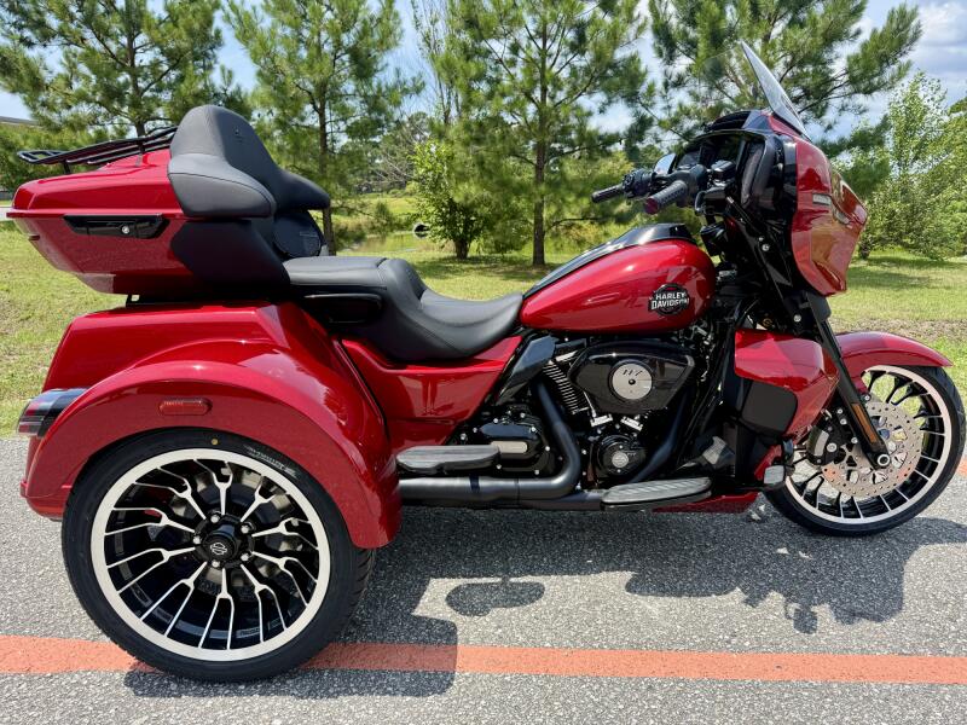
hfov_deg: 71.6
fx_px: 670
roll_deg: -0.2
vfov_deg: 56.8
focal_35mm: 24
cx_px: 484
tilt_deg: -14.7
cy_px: 362
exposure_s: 1/1901
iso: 80
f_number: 1.78
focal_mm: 6.76
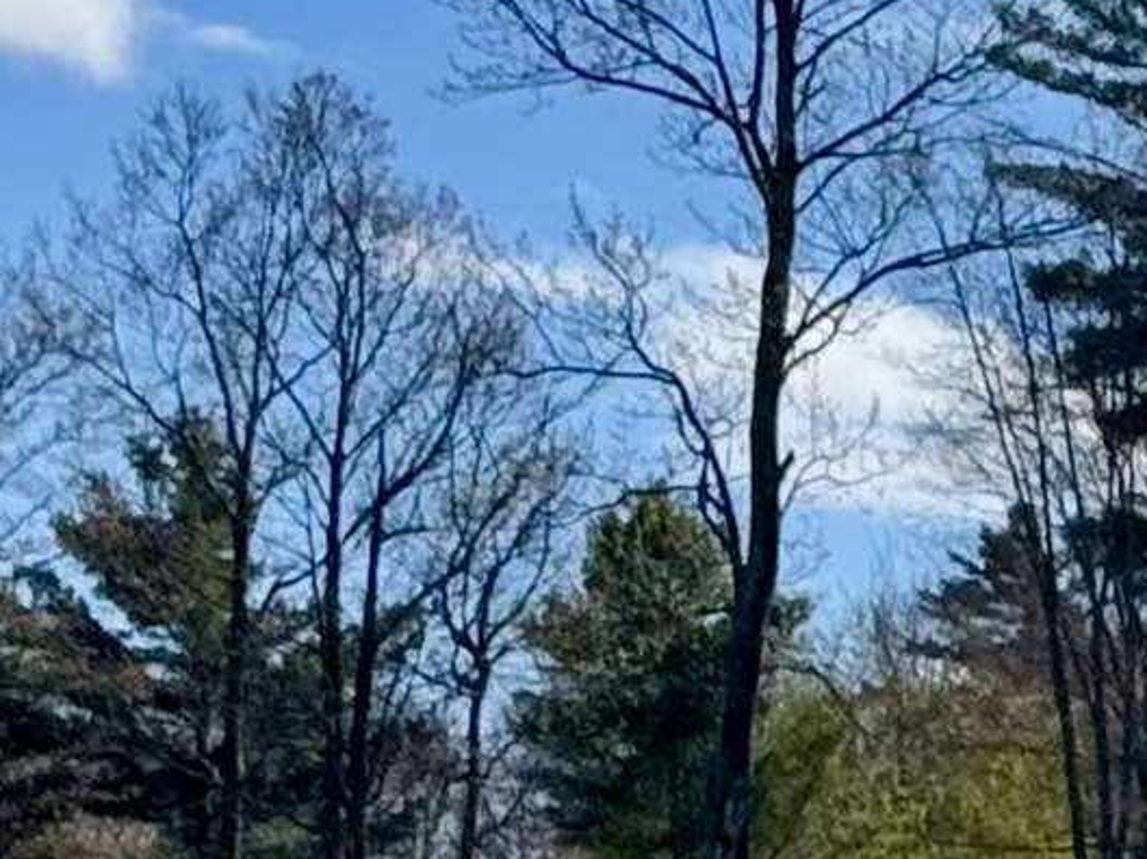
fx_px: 9238
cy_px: 881
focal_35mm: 279
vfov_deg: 5.3
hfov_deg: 6.8
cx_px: 2493
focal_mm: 6.76
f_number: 1.78
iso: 64
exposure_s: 1/9009
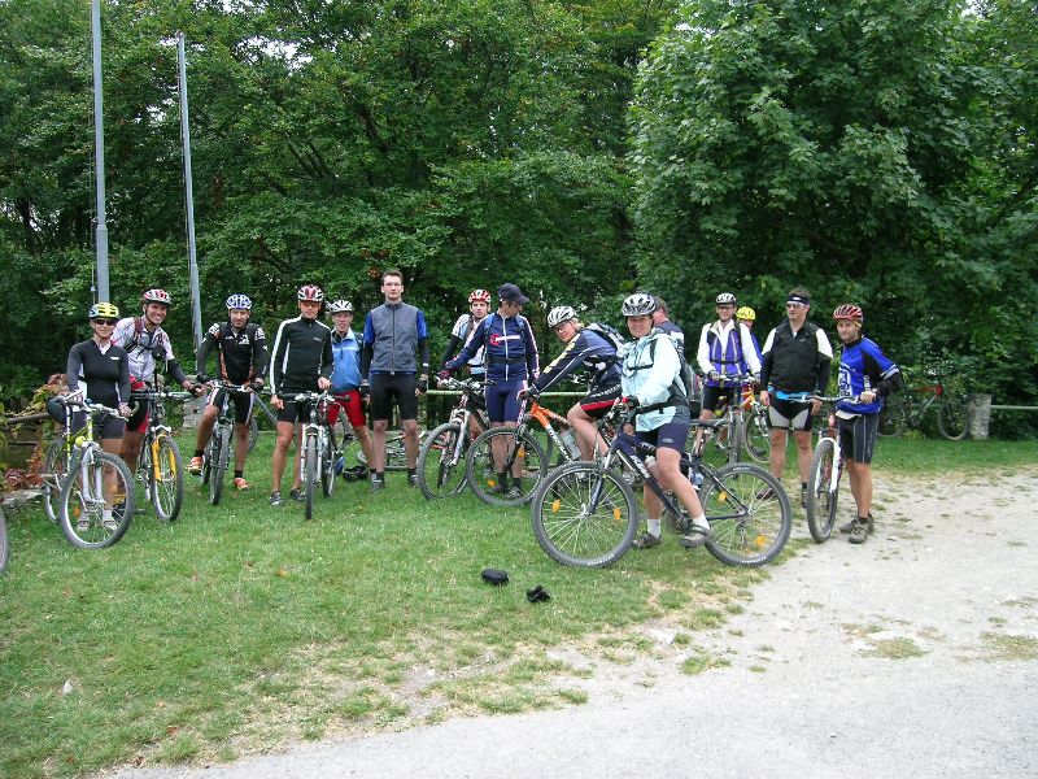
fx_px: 1739
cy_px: 390
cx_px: 519
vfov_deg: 25.2
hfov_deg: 33.2
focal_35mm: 58
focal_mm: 5.8
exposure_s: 1/89.8
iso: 50
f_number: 3.5
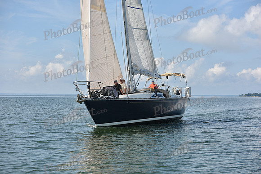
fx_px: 508
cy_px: 87
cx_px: 130
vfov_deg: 19.5
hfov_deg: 28.8
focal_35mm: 70
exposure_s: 1/2500
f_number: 5.6
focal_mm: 70
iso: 320
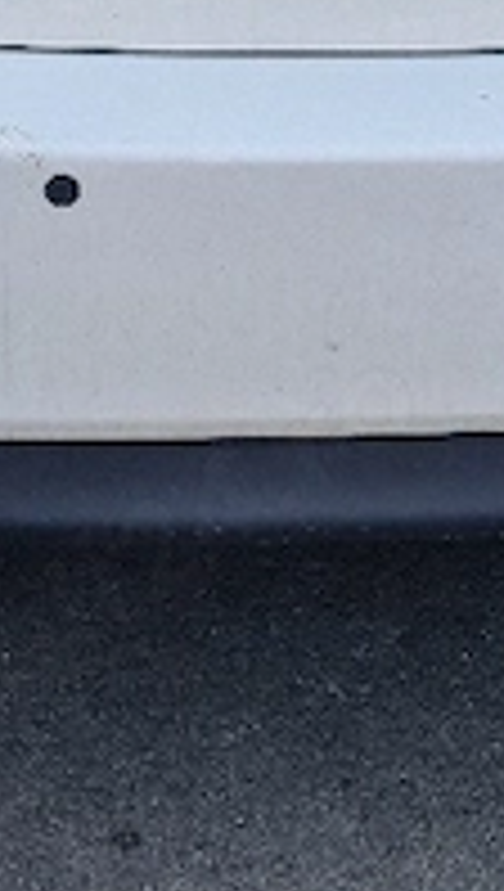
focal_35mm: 101
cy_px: -14
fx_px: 2389
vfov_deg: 20.4
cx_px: 302
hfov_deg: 12.0
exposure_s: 1/244
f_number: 1.8
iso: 50
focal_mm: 6.4
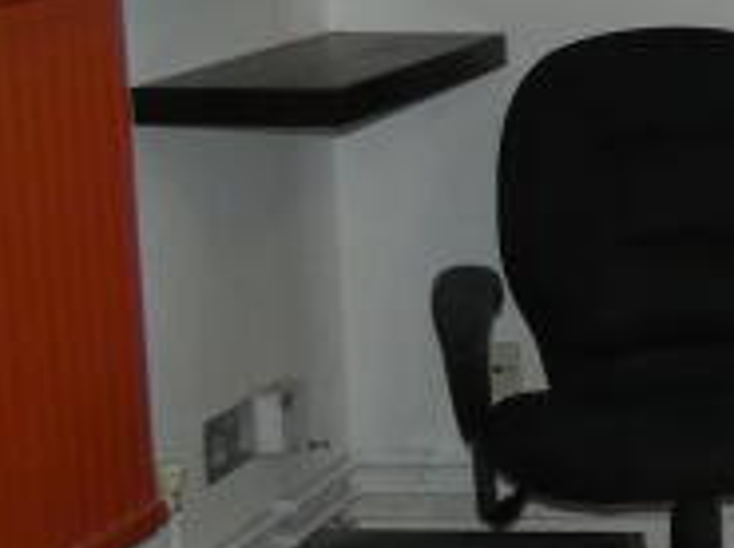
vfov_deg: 13.2
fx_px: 2349
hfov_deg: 14.2
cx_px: 1567
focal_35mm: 111
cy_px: 119
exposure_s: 1/60
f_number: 2.8
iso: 200
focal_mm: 3.6
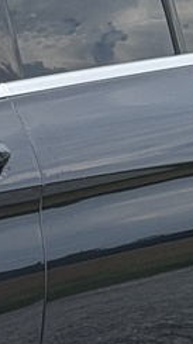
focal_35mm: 343
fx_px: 3125
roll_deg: +0.2
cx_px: -645
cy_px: 293
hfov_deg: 3.3
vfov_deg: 6.3
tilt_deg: -7.6
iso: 64
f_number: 1.78
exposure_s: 1/3096
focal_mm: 6.76
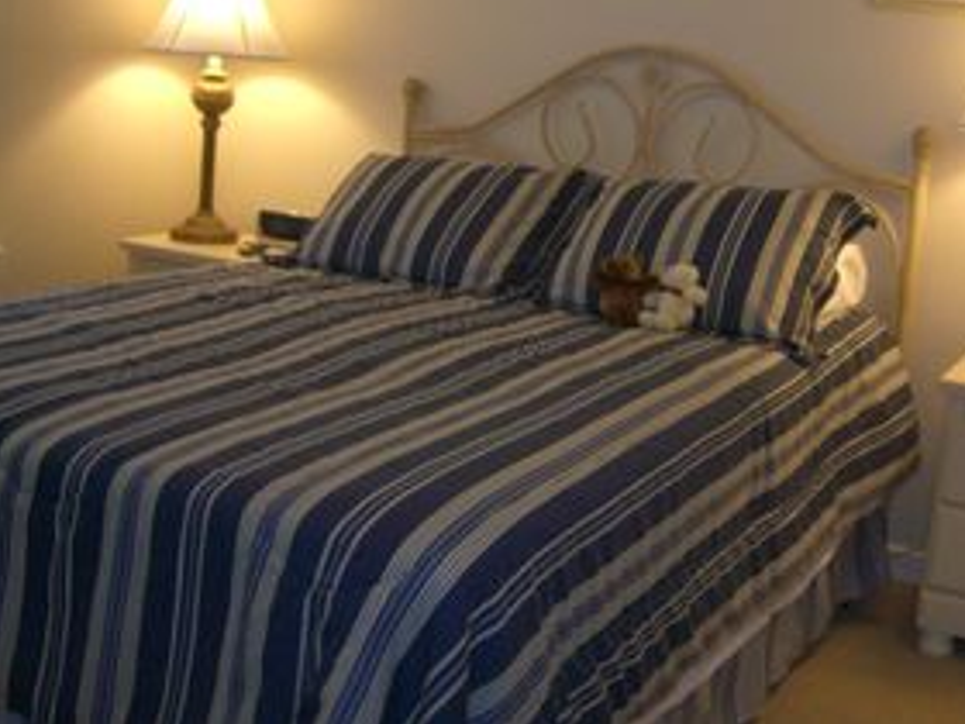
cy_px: 252
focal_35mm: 50
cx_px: 572
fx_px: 1394
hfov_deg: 38.1
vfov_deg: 28.9
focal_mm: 7.9
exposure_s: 1/80
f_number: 2.8
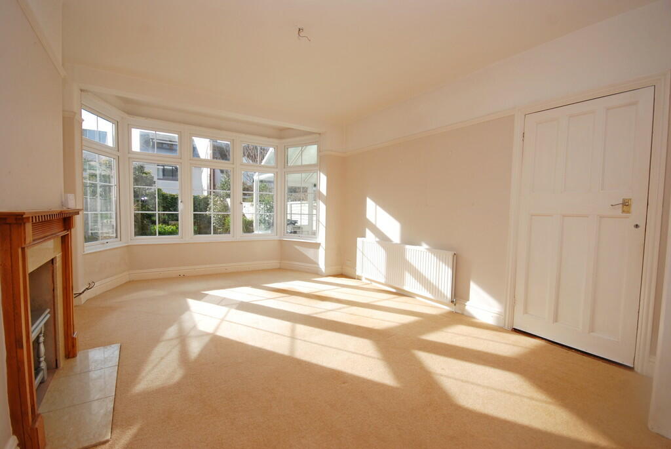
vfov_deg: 77.5
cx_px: 336
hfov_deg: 100.3
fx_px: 280
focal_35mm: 15
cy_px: 224
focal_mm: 10
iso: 160
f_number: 5.6
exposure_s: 1/200
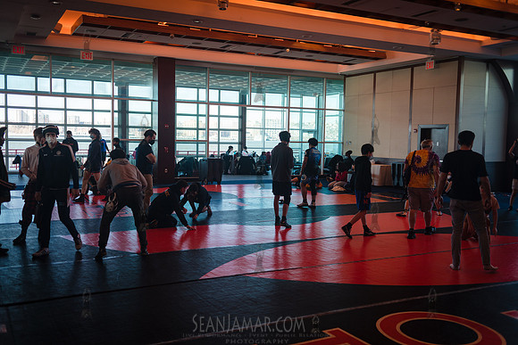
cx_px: 259
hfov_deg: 54.4
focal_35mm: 35
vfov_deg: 37.9
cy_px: 172
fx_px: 504
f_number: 3.2
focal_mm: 35
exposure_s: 1/320
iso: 200
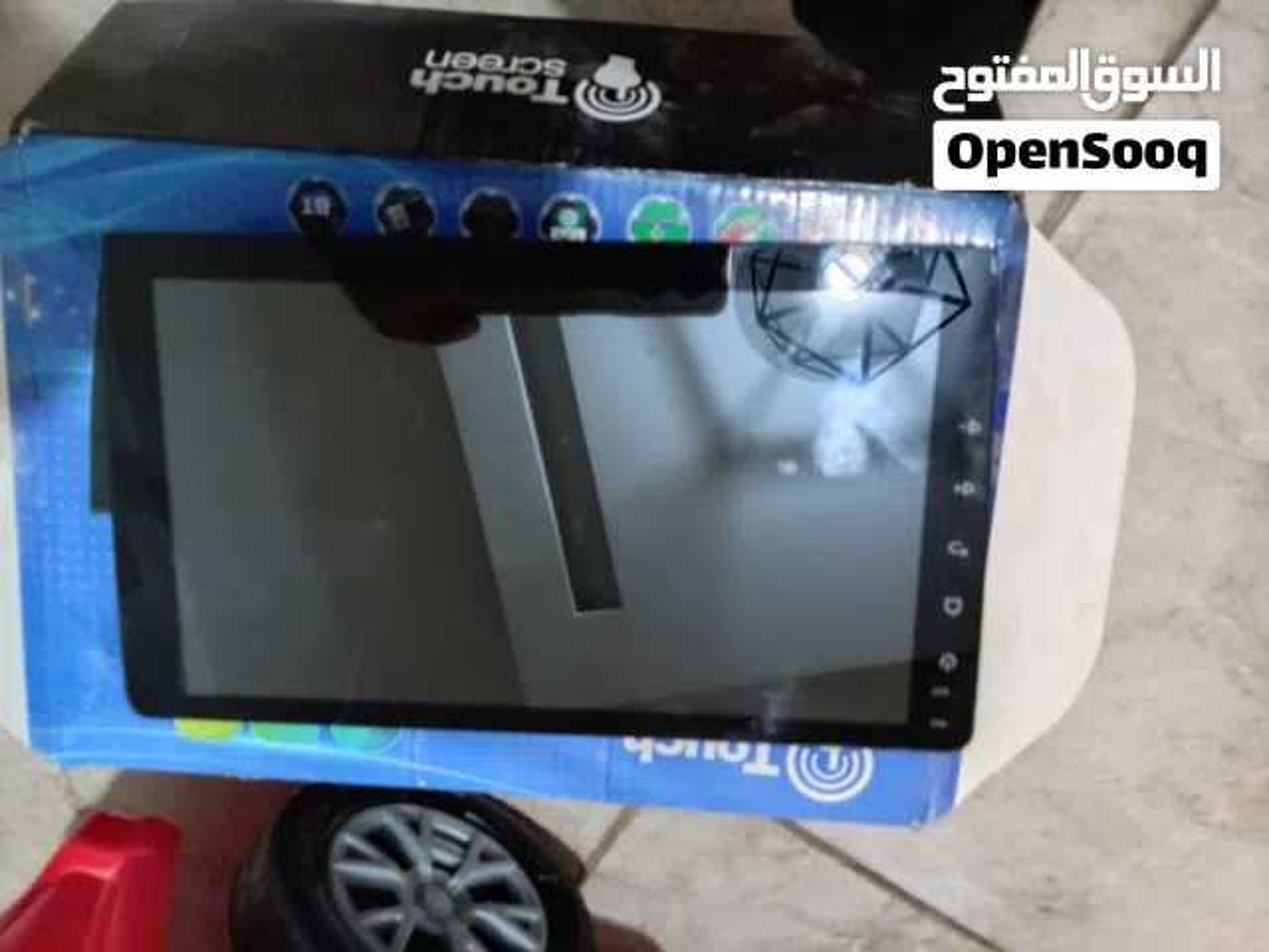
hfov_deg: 69.4
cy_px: 476
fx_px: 916
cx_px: 634
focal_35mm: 25
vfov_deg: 54.9
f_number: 1.8
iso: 675
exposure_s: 1/25
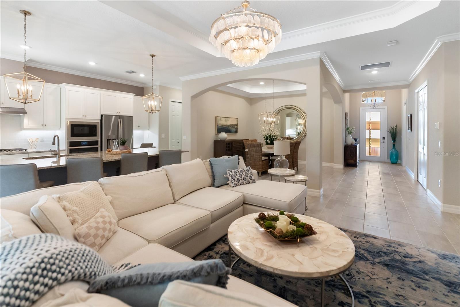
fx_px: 205
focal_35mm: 16
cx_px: 230
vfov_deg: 73.8
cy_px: 154
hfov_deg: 96.7
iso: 800
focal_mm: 16
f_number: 2.8
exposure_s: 1/320
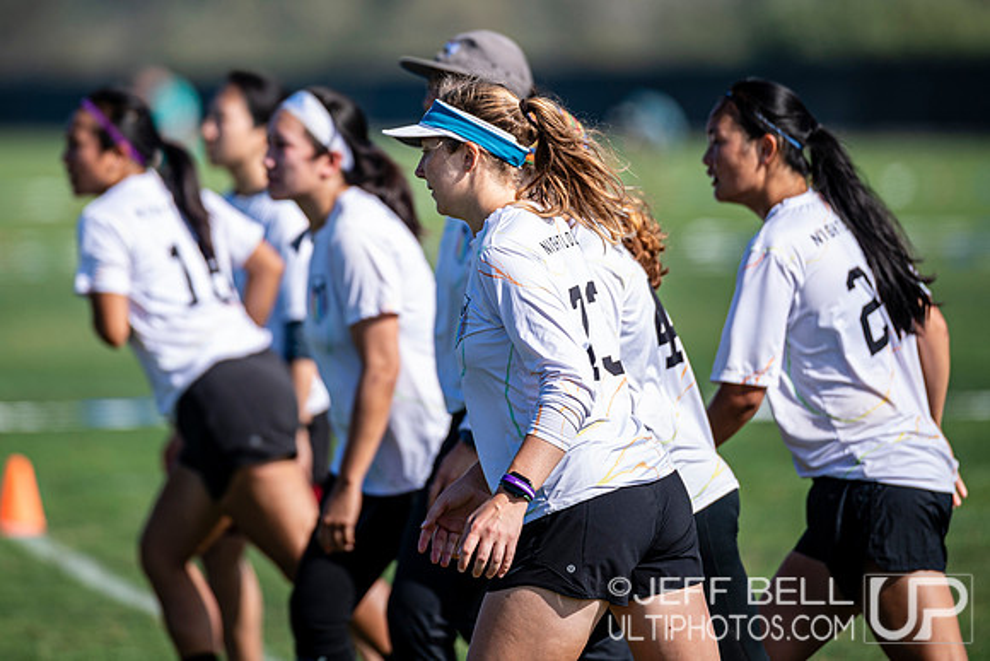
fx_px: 11720
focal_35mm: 426
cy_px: 192
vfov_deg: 3.2
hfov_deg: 4.8
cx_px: 406
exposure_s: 1/1600
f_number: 3.2
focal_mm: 300
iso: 100
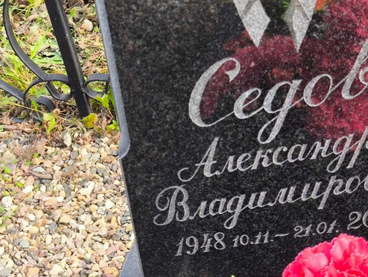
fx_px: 745
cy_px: 107
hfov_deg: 27.6
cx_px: 252
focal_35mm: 70
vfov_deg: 21.0
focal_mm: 4.71
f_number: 1.7
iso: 50
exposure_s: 1/262
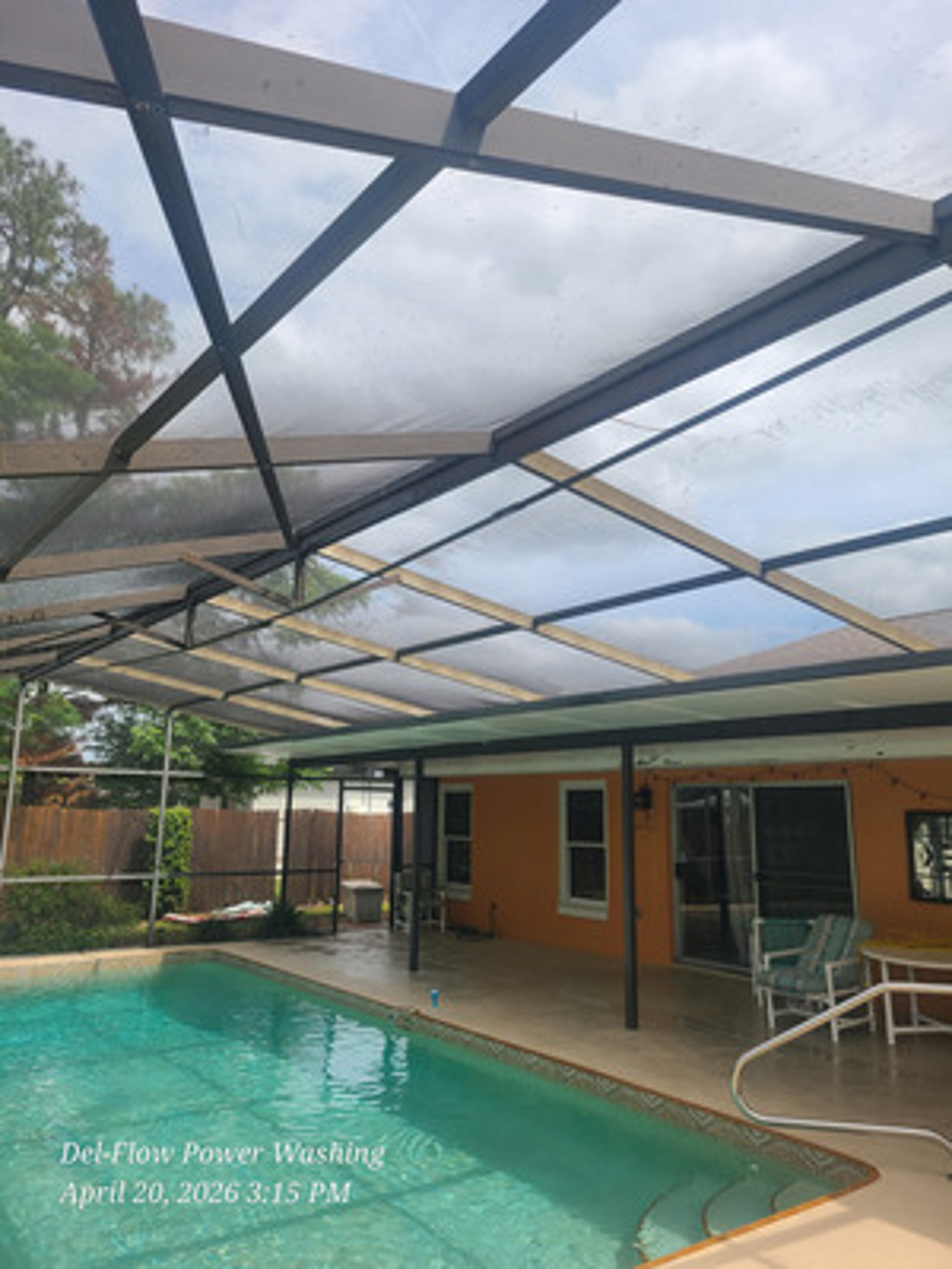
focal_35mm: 26
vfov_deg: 67.3
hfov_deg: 53.1
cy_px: 634
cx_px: 476
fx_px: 953
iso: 40
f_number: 1.8
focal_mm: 5.4
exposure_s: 1/1117
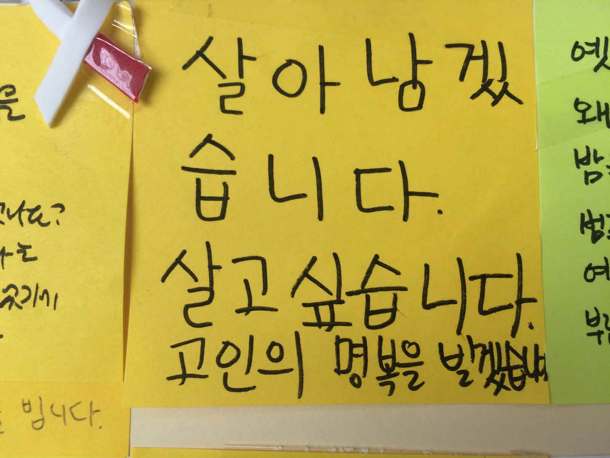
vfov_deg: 48.2
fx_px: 511
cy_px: 229
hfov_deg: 61.7
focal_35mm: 29
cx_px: 305
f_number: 2.2
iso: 40
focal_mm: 4.15
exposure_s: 1/60
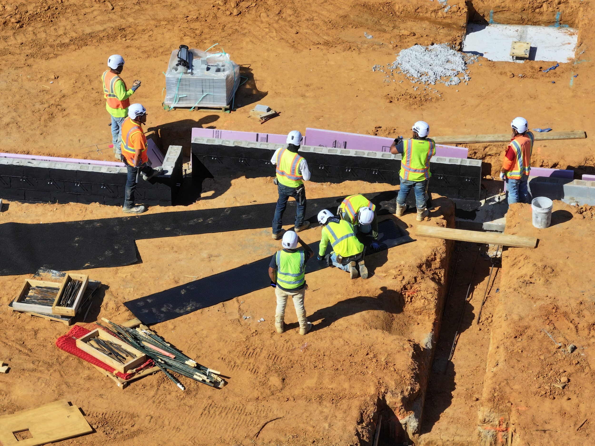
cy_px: 223
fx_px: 2853
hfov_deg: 11.9
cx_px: 298
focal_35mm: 166
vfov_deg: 8.9
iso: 100
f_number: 3.4
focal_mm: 30.71
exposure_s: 1/800
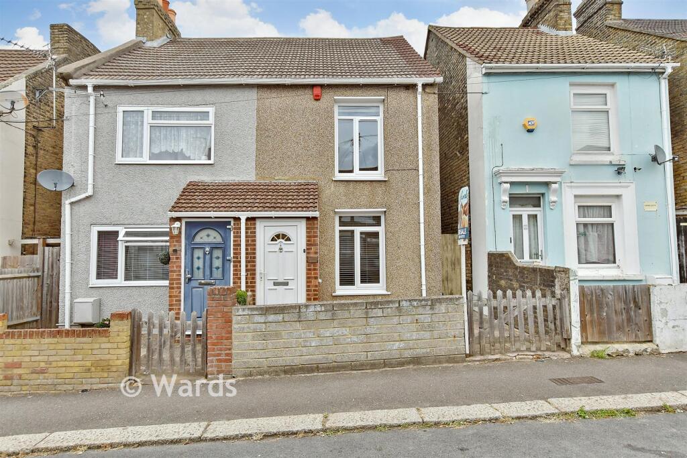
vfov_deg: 59.5
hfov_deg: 81.2
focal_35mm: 21
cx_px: 344
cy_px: 229
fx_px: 401
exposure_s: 1/400
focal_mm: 14
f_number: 10
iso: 1000
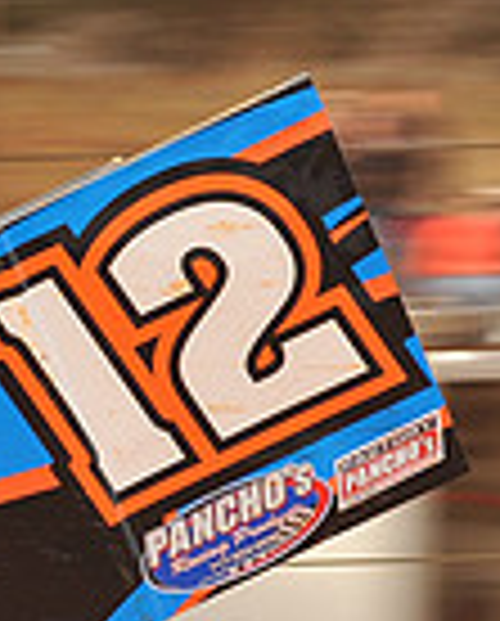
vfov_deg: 3.9
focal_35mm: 492
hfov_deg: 3.1
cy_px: 846
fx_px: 9071
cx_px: -342
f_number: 9
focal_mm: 125
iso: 400
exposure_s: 1/320
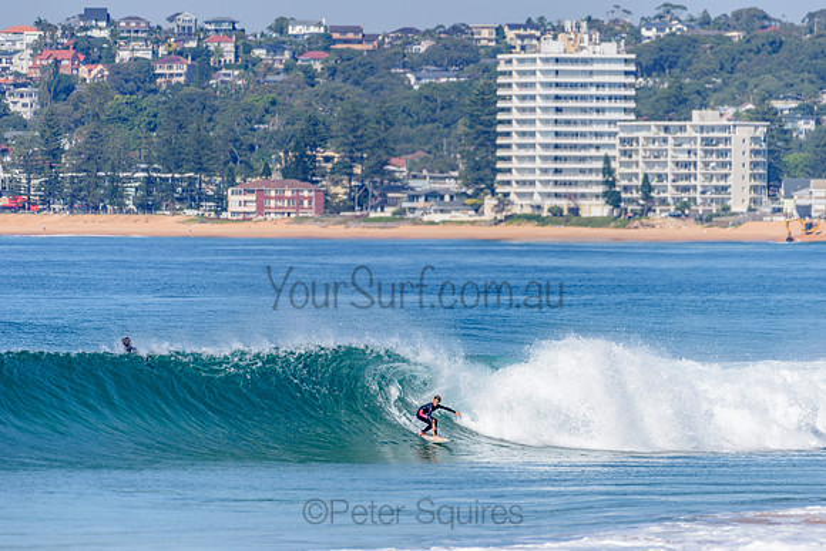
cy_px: 276
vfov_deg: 2.8
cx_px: 413
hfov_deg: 4.1
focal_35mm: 500
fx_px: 11474
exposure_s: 1/2000
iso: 125
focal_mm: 500
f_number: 5.6
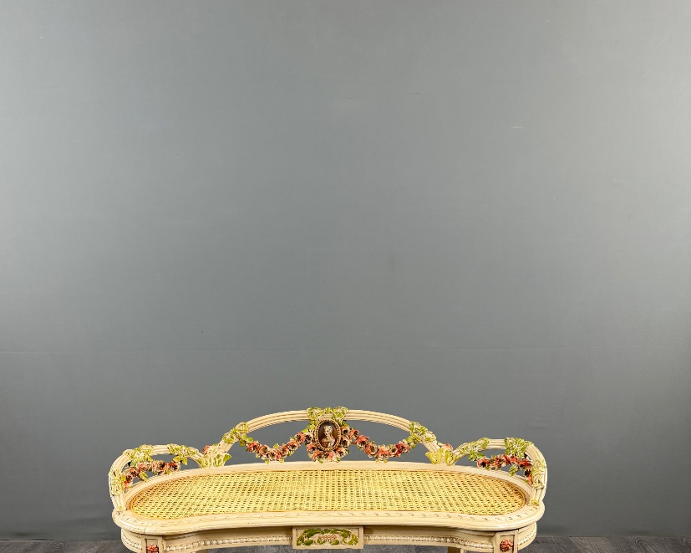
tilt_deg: -15.6
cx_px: 316
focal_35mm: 34
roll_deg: +0.1
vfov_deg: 40.9
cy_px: 467
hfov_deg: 52.8
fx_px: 695
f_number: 1.78
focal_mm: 6.76
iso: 160
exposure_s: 1/100
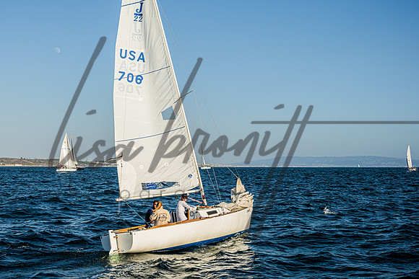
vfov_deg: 24.1
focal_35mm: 56
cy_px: 136
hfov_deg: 35.3
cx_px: 160
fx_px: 654
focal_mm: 42
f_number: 5
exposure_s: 1/800
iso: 100
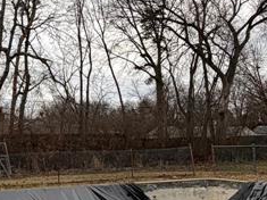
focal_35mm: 61
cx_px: 58
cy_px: 76
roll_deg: -0.6
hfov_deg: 31.0
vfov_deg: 23.9
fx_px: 470
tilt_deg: +8.9
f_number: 2.2
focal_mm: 2.22
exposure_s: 1/220
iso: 40
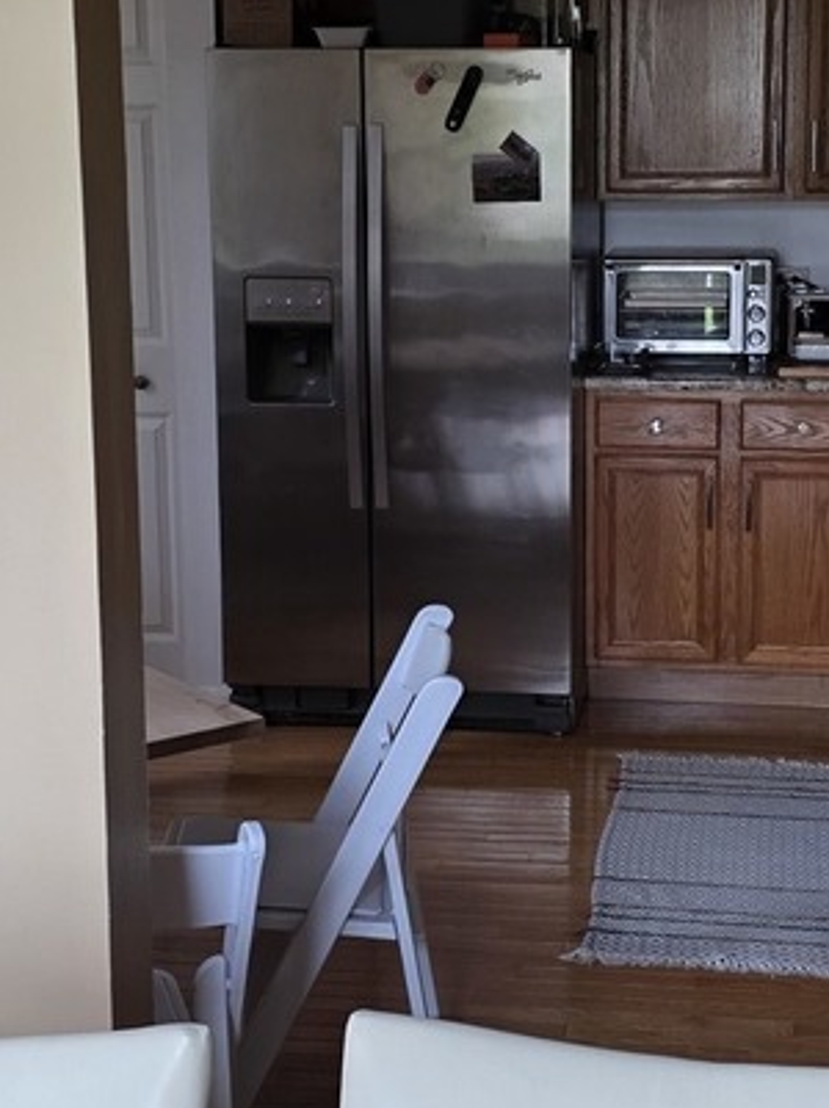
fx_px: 1983
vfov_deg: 31.1
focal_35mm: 62
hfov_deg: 23.5
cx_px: 542
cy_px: 450
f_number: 1.7
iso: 200
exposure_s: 1/120
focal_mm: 6.3
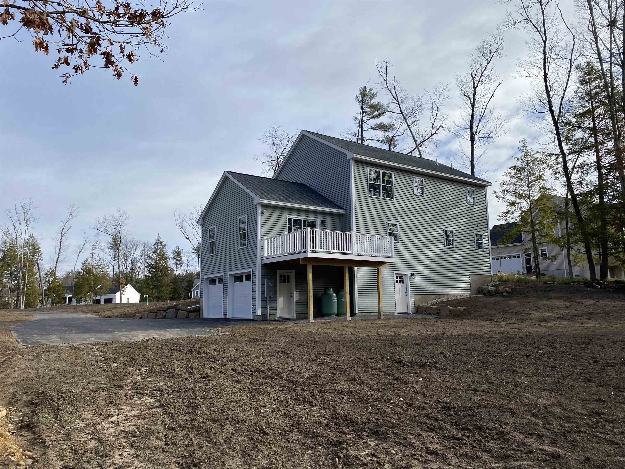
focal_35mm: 26
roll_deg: -0.4
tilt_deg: +8.9
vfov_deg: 53.1
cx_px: 312
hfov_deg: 67.3
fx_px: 469
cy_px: 234
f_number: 1.8
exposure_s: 1/2890
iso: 32
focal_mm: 4.25
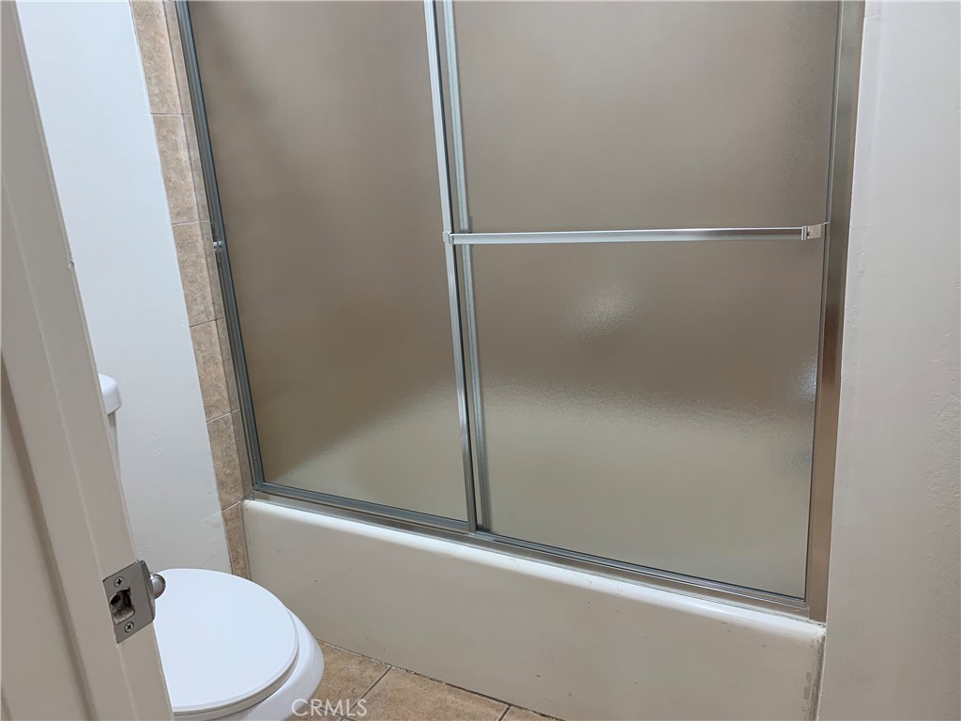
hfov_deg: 67.3
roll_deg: +4.4
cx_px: 480
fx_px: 722
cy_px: 360
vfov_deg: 53.1
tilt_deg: -15.3
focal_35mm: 26
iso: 64
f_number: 1.8
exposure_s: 1/120
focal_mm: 4.25
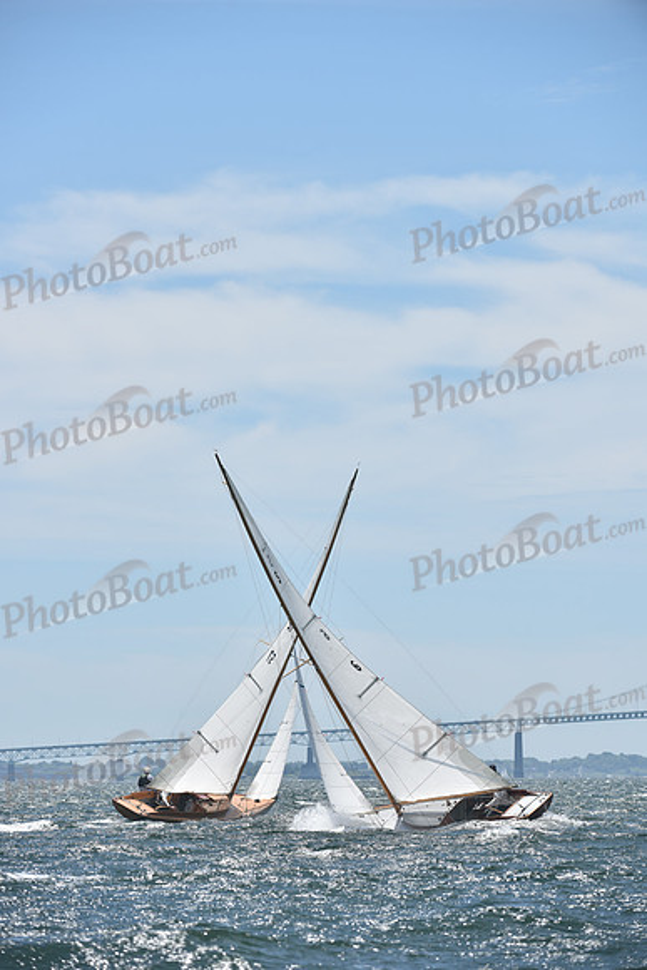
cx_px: 324
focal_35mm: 200
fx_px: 5388
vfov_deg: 10.3
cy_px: 485
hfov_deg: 6.9
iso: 250
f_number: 6.3
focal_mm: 200
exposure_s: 1/1250
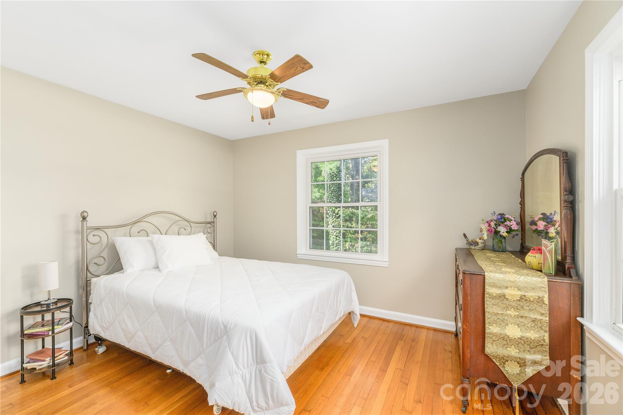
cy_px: 208
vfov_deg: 81.2
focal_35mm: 14
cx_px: 312
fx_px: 242
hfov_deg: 104.3
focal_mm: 14
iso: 320
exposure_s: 1/5
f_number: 8
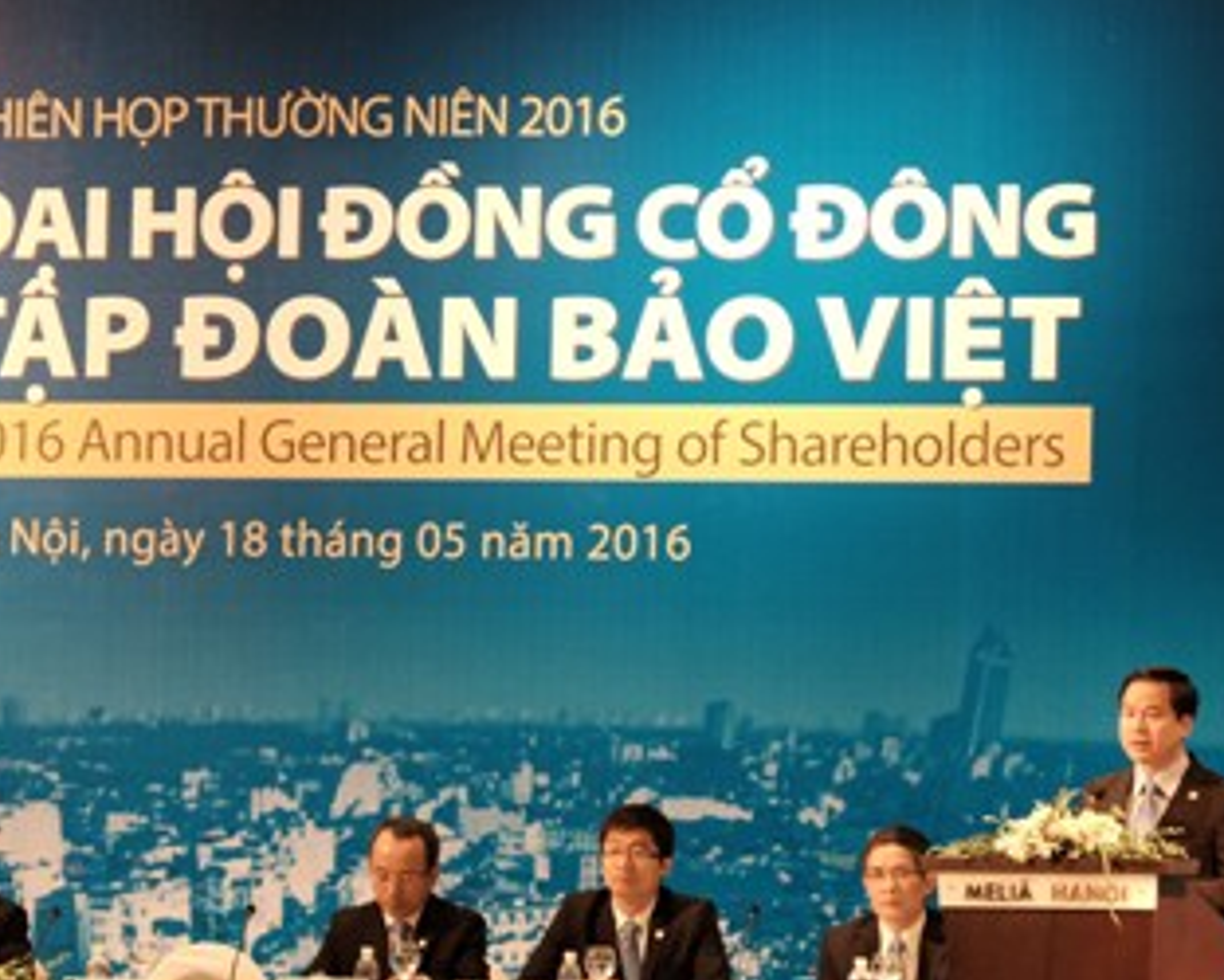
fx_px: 8228
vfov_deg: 6.8
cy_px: 759
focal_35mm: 227
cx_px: 377
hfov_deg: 8.5
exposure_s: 1/25
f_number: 5.3
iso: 1600
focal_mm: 78.7
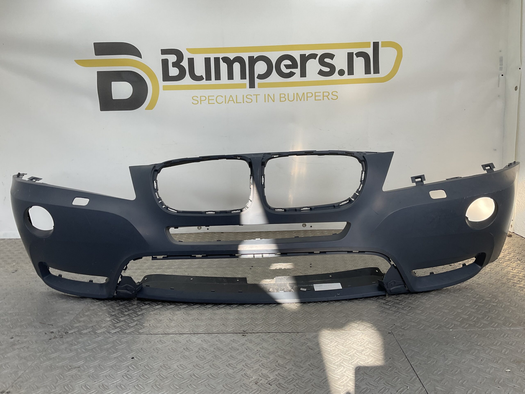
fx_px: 440
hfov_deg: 61.7
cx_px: 262
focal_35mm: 29
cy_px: 197
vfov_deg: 48.2
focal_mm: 3
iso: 16
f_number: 1.8
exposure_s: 1/186
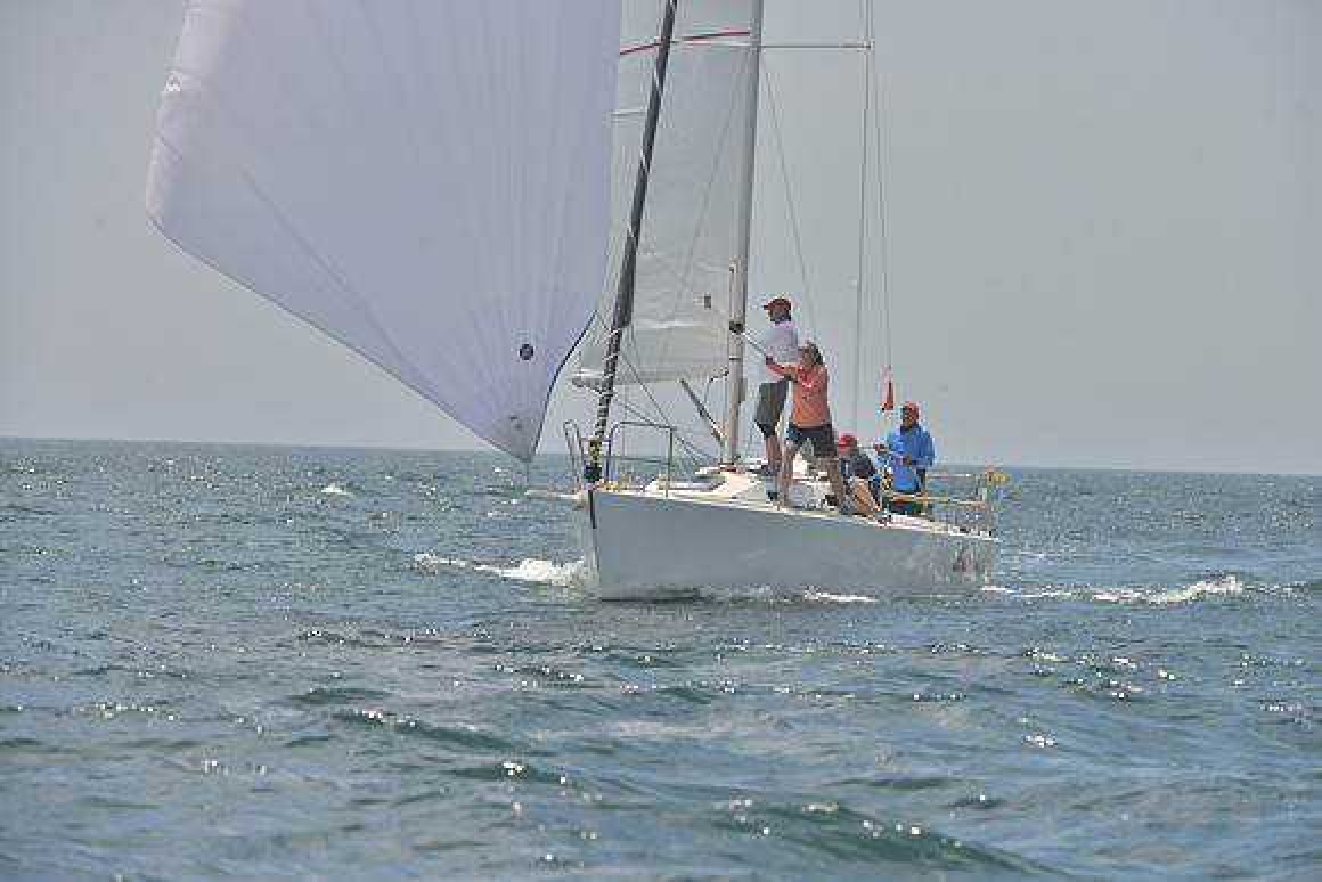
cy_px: 441
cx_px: 661
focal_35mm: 270
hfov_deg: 7.6
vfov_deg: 5.1
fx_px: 9917
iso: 280
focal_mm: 270
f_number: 10
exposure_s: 1/800
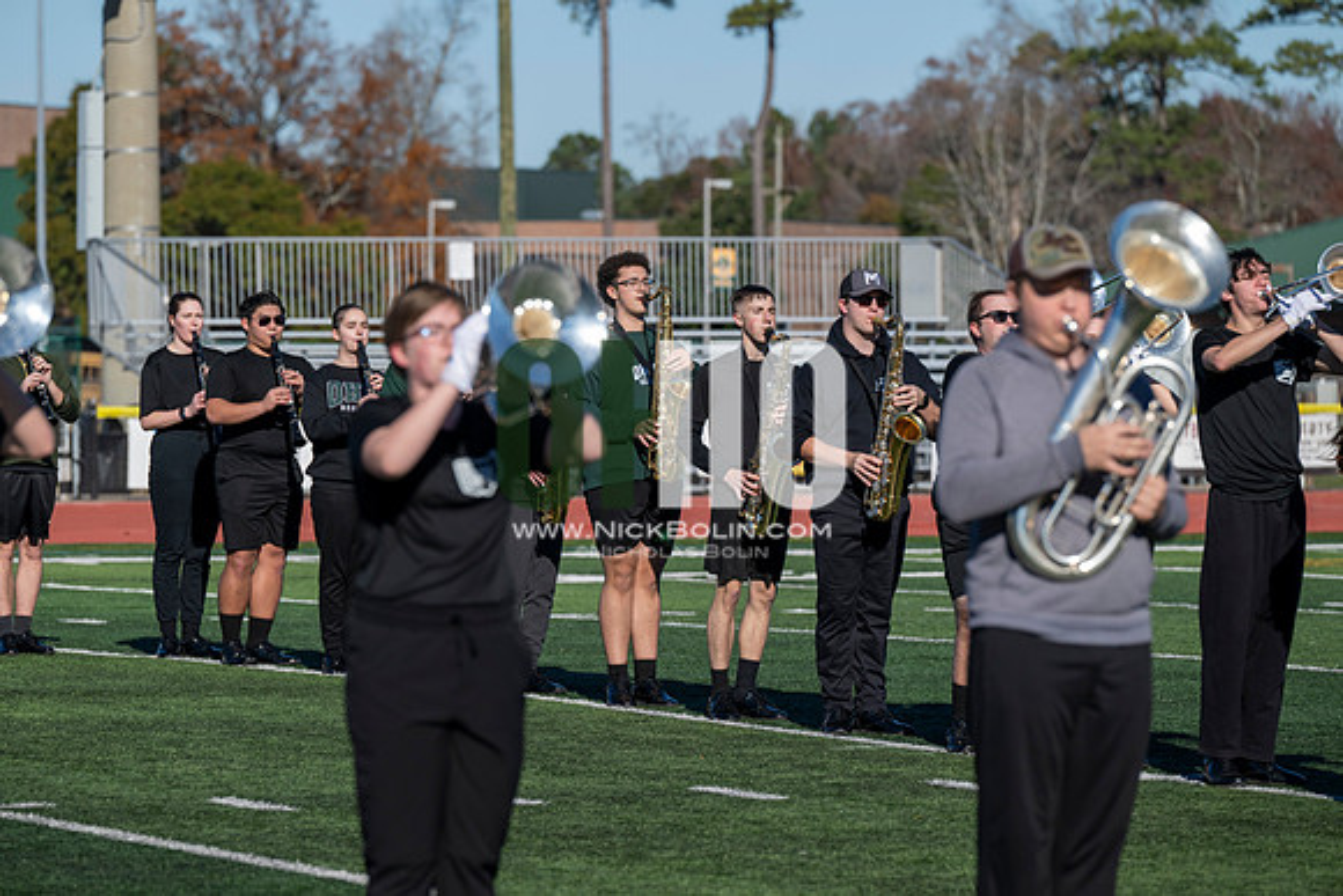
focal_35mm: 200
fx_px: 7463
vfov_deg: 6.9
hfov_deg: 10.3
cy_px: 448
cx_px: 672
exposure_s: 1/2000
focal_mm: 200
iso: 200
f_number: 5
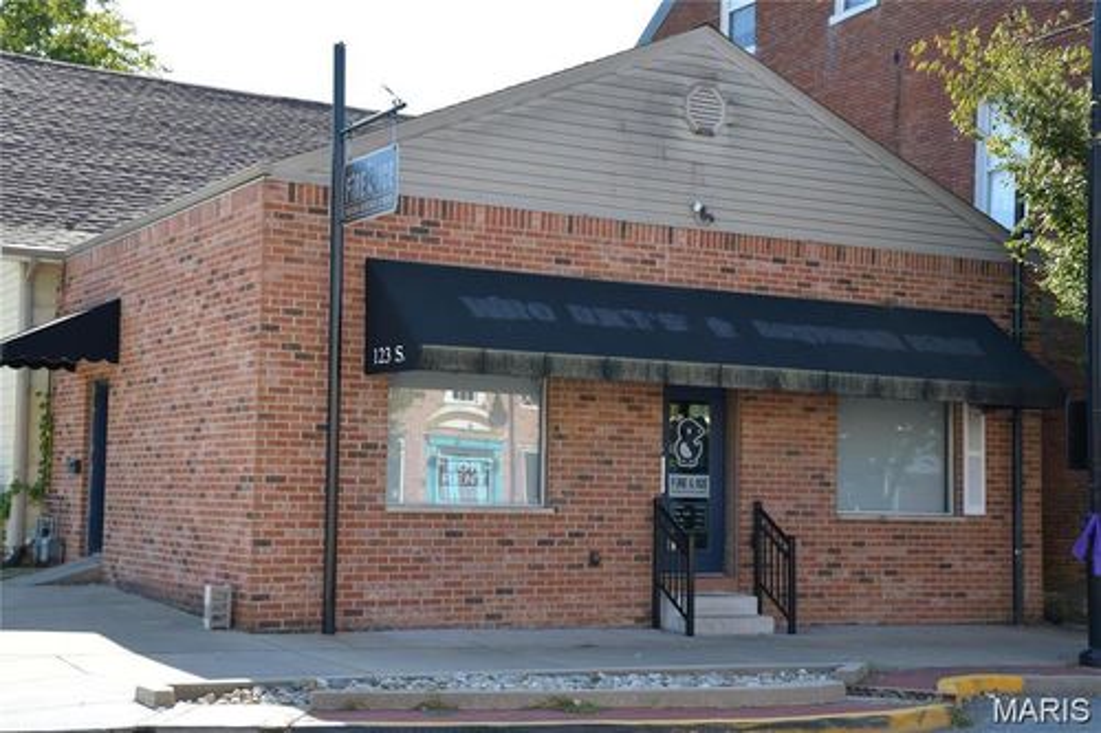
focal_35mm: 52
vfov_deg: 26.0
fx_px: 1590
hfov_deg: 38.2
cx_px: 550
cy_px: 366
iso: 200
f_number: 6.3
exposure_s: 1/250
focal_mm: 35
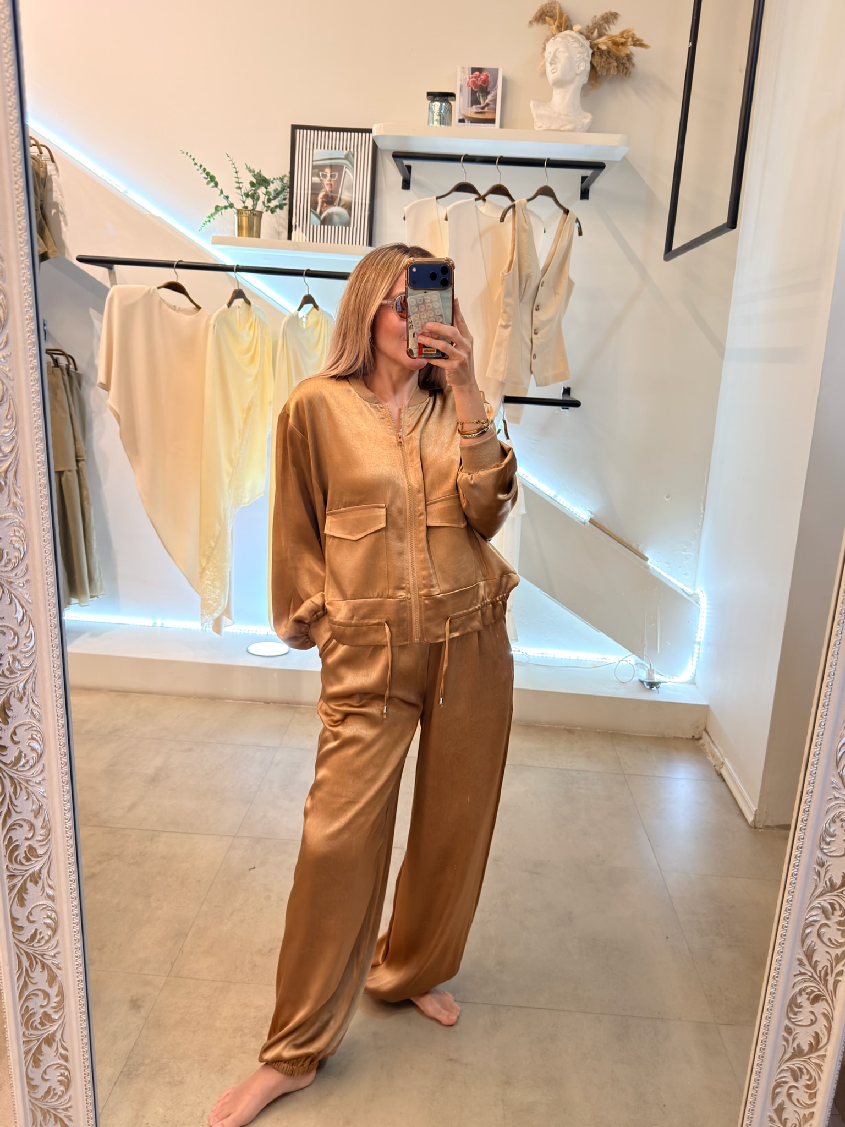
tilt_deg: -20.8
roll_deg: -5.2
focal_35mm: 28
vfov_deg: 63.4
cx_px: 422
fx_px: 911
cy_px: 564
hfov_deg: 49.7
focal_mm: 6.76
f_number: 1.78
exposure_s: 1/60
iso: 125
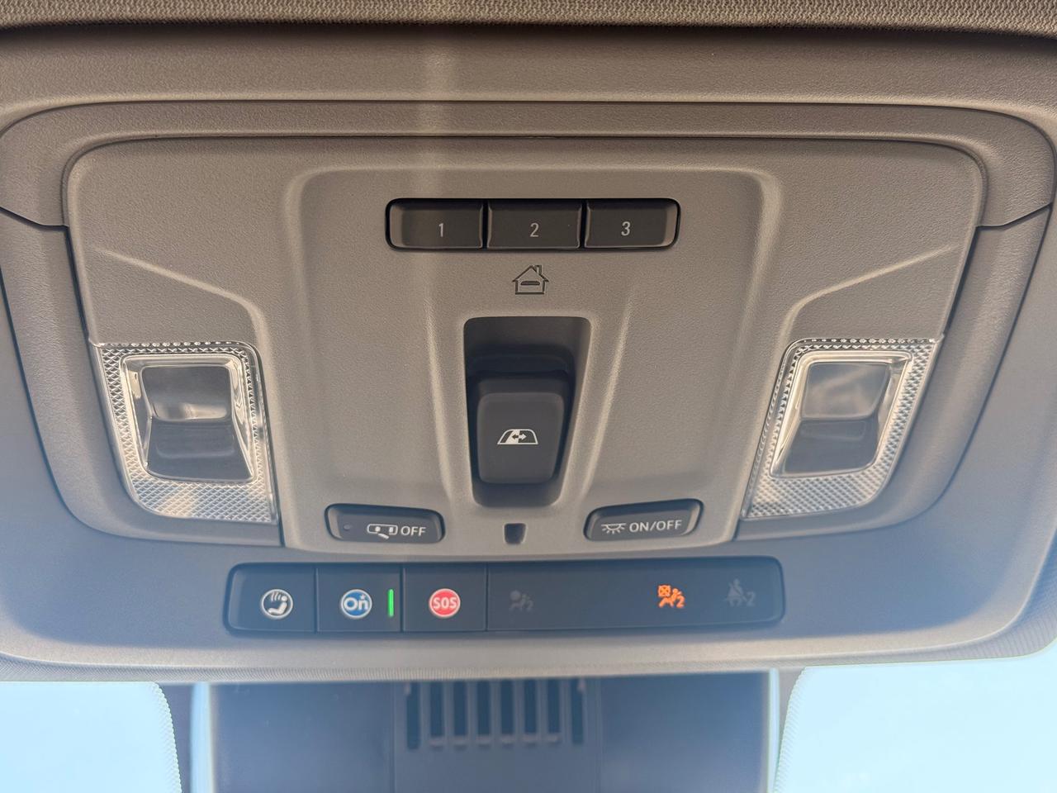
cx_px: 528
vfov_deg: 30.3
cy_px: 396
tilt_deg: +38.7
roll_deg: +2.4
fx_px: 1466
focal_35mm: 48
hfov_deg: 39.7
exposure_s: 1/242
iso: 100
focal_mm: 6.76
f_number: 1.78
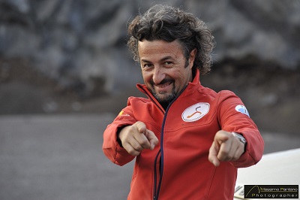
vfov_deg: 9.4
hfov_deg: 14.2
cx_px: 150
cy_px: 100
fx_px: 1207
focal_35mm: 145
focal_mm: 145
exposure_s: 1/200
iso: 800
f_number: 5
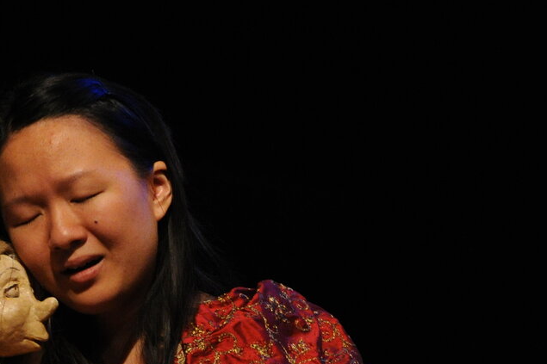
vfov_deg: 2.7
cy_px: 367
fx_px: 7656
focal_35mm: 504
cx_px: 123
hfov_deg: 4.1
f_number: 3.5
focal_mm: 200
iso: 6400
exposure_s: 1/60
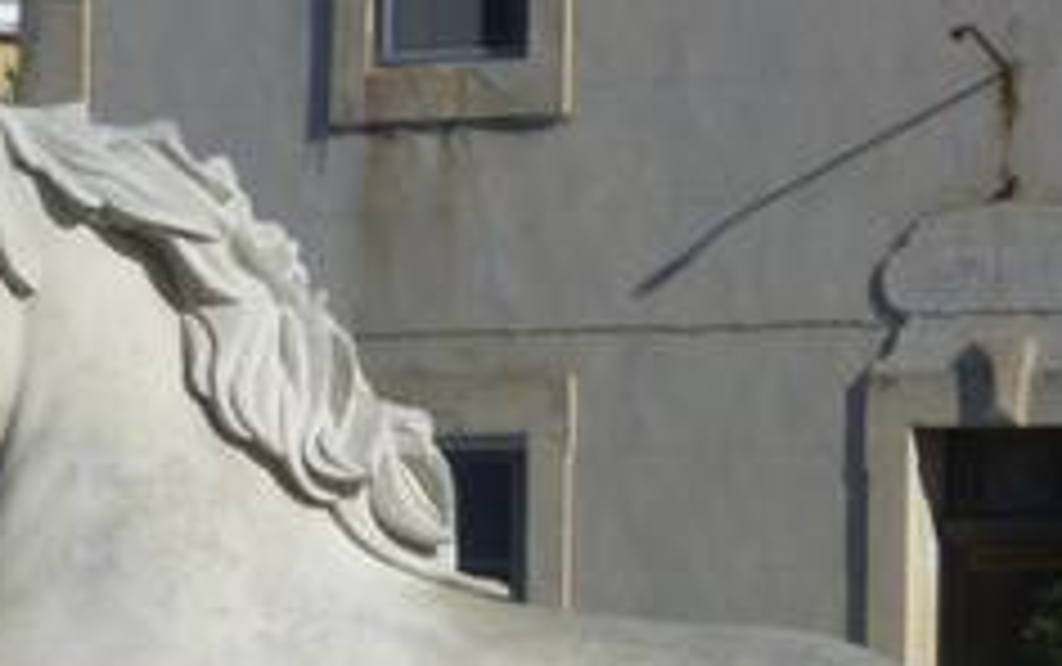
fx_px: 10980
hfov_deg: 5.5
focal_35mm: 379
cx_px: 292
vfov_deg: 3.5
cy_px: 788
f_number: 6.7
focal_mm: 23.5
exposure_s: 1/500
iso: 80
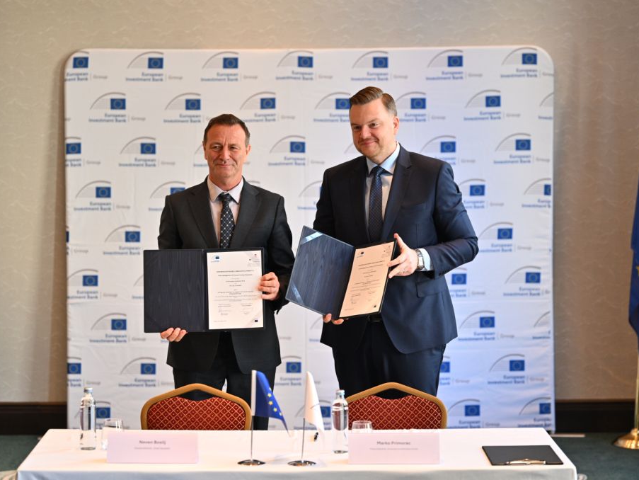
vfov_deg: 15.3
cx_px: 297
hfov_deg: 20.2
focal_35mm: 97
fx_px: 1791
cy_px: 239
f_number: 2.8
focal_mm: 89
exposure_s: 1/250
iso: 1600
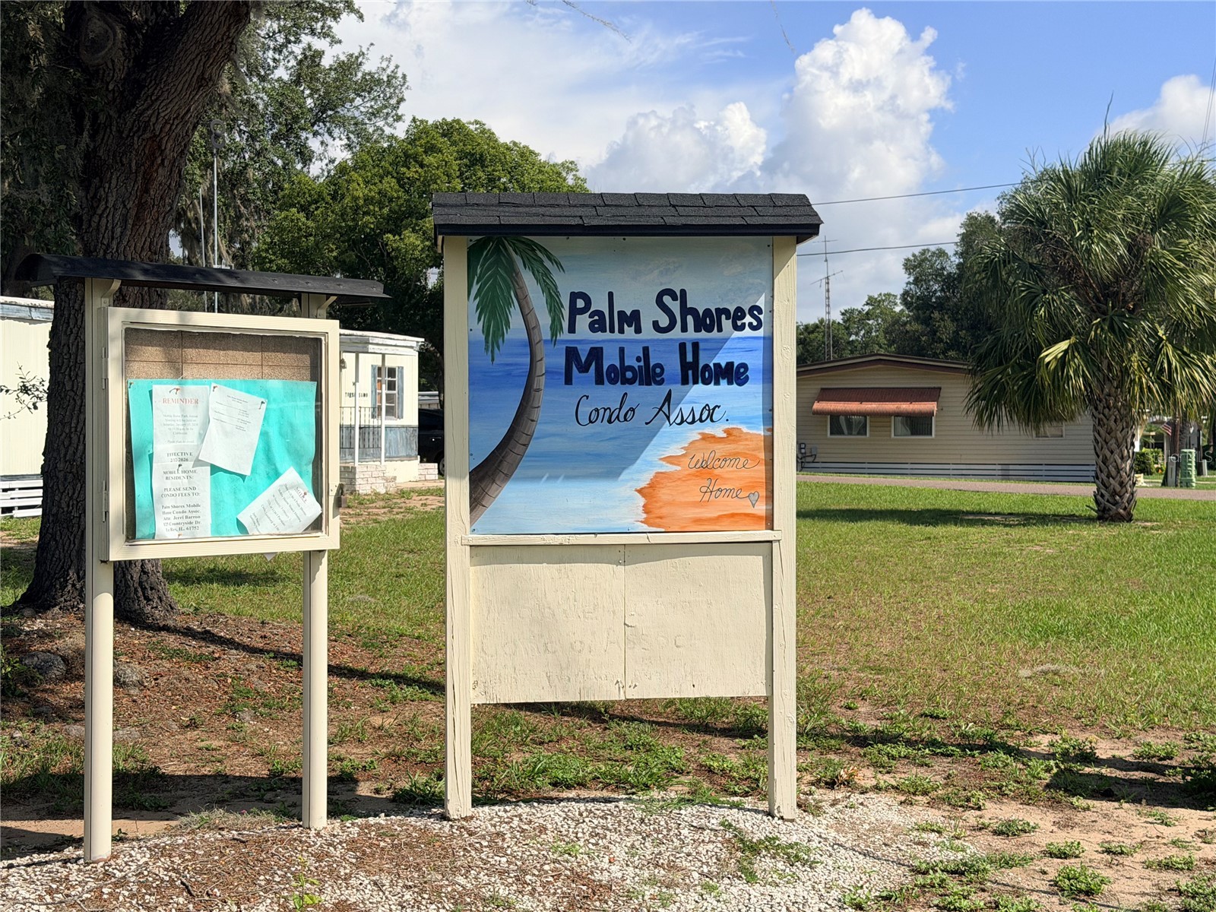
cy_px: 456
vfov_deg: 30.3
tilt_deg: +0.3
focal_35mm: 48
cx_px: 608
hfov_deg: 39.7
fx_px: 1686
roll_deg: +0.2
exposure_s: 1/7143
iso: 64
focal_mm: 6.76
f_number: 1.78
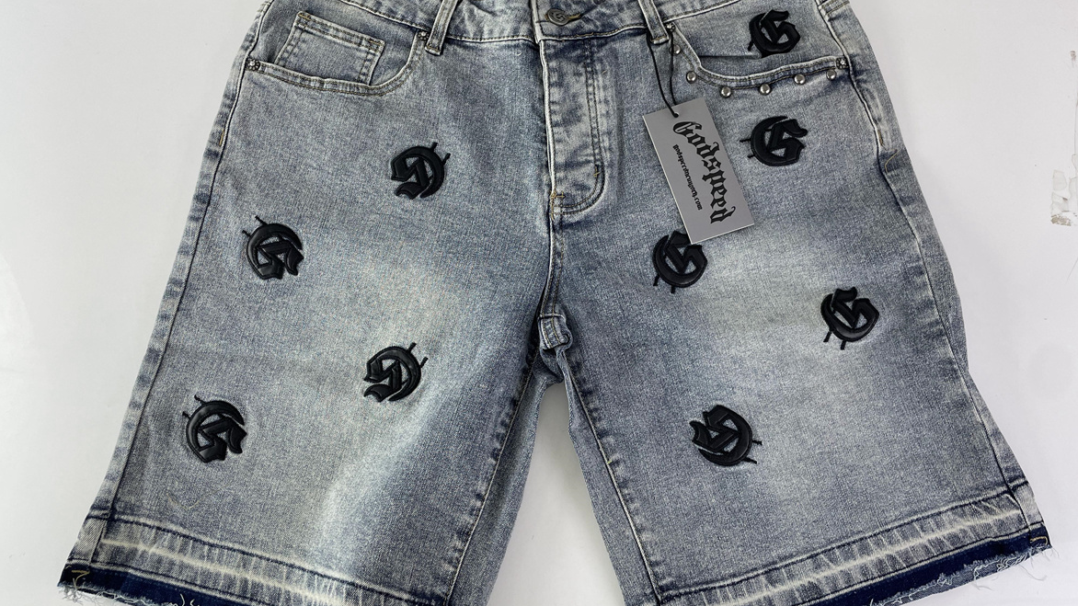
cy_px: 286
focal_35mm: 29
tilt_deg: -77.1
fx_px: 829
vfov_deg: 40.2
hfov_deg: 66.1
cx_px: 542
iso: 32
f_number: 1.6
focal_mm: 4.2
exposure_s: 1/156
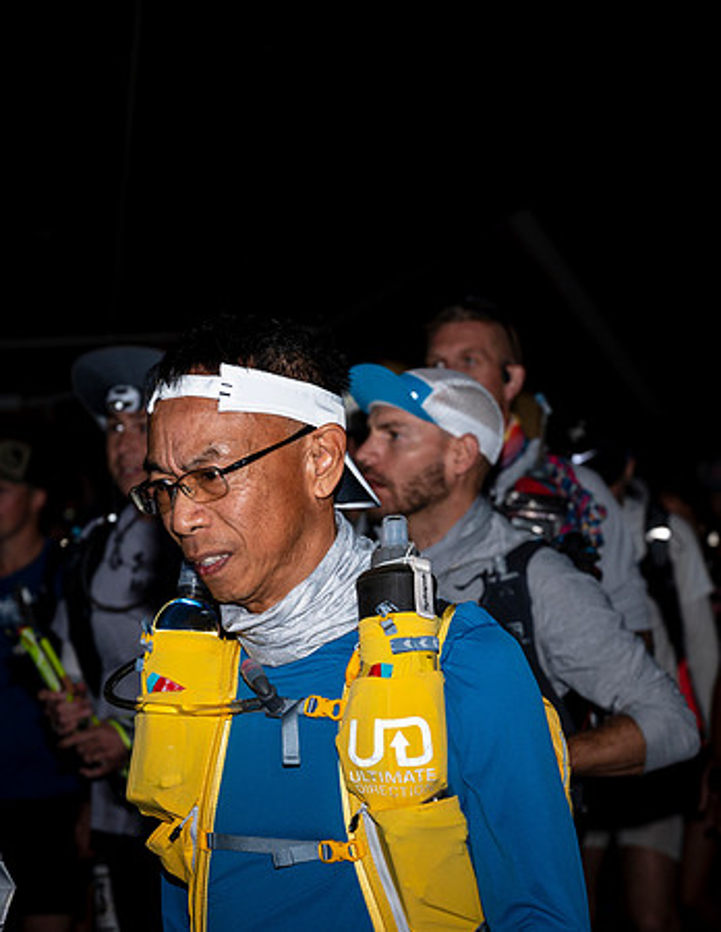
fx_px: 2450
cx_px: 419
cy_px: 466
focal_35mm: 90
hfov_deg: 16.7
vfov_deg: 21.5
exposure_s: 1/200
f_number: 4
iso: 320
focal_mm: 63
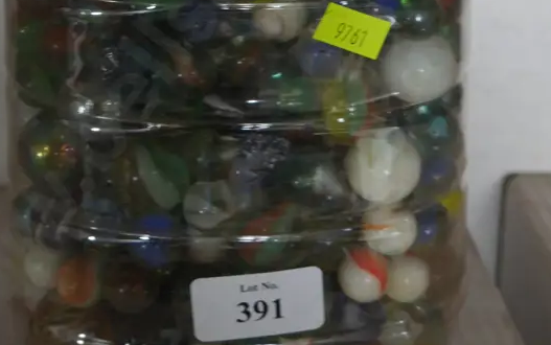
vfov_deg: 17.7
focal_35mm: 70
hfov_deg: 29.4
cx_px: 258
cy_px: -70
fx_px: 1052
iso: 640
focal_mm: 17
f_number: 4
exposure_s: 1/60
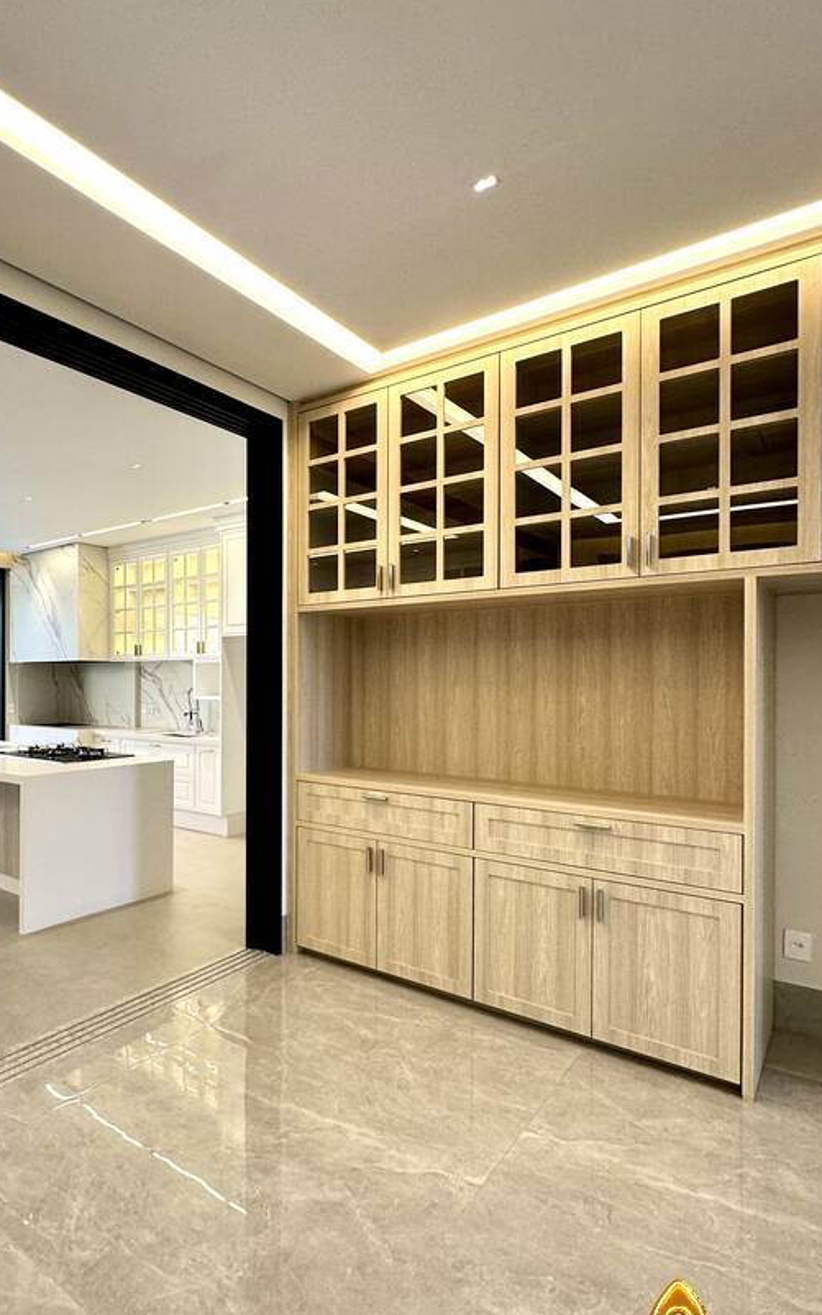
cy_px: 681
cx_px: 197
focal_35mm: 20
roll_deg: -0.9
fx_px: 716
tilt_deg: +1.7
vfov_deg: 85.0
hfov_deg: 56.5
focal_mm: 2.22
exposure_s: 1/120
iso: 100
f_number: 2.2
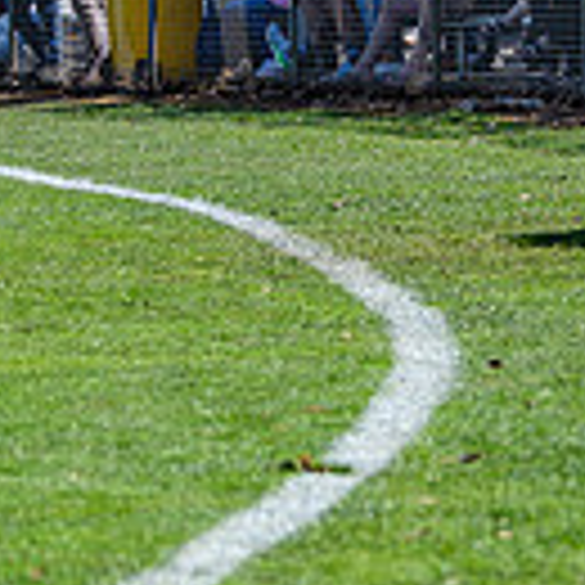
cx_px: 450
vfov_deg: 4.4
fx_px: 7629
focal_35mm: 399
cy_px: 14
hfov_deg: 4.4
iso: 180
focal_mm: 70
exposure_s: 1/3200
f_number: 2.8
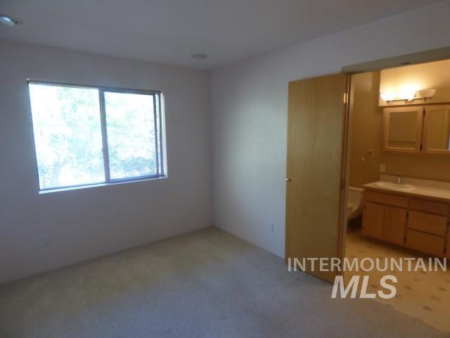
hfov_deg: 81.7
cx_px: 225
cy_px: 169
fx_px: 260
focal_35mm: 20
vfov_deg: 66.0
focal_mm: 3.58
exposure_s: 1/13
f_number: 2.8
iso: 100
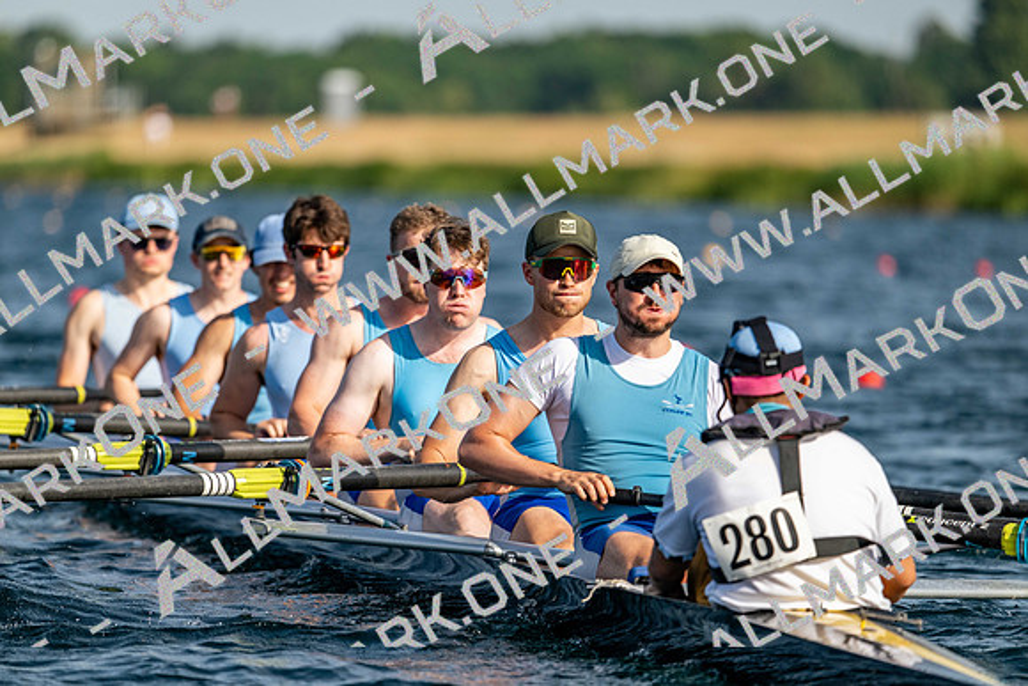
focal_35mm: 400
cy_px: 343
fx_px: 11430
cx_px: 514
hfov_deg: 5.1
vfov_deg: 3.4
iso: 500
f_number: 4.5
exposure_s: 1/5000
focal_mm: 400
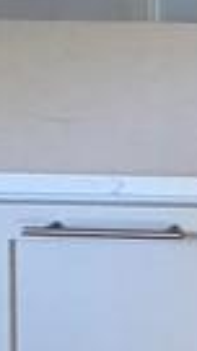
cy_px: -208
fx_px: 1077
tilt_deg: -1.3
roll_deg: -0.7
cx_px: 817
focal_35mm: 116
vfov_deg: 16.5
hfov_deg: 7.3
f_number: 2.2
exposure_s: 1/60
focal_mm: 2.22
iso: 320
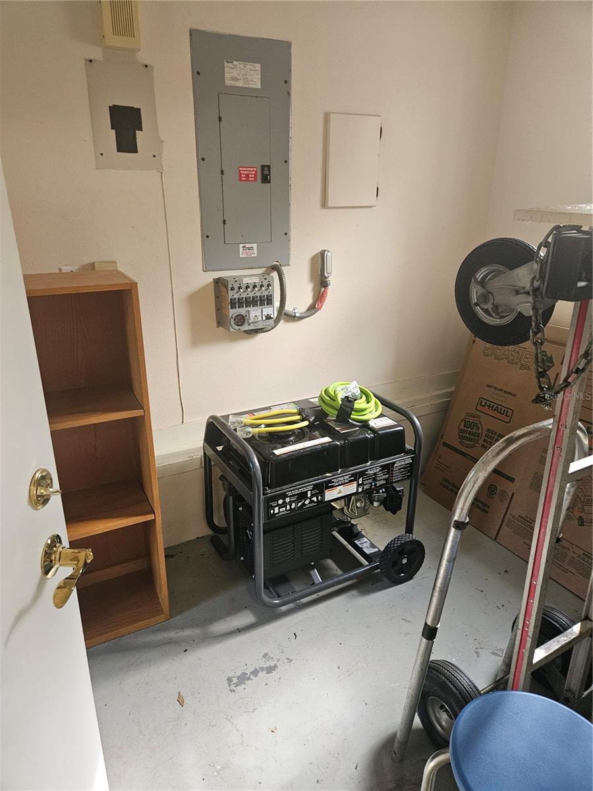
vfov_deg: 73.9
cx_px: 296
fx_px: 525
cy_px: 396
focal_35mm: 23
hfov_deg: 58.9
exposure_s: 1/120
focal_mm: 5.4
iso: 640
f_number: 1.8
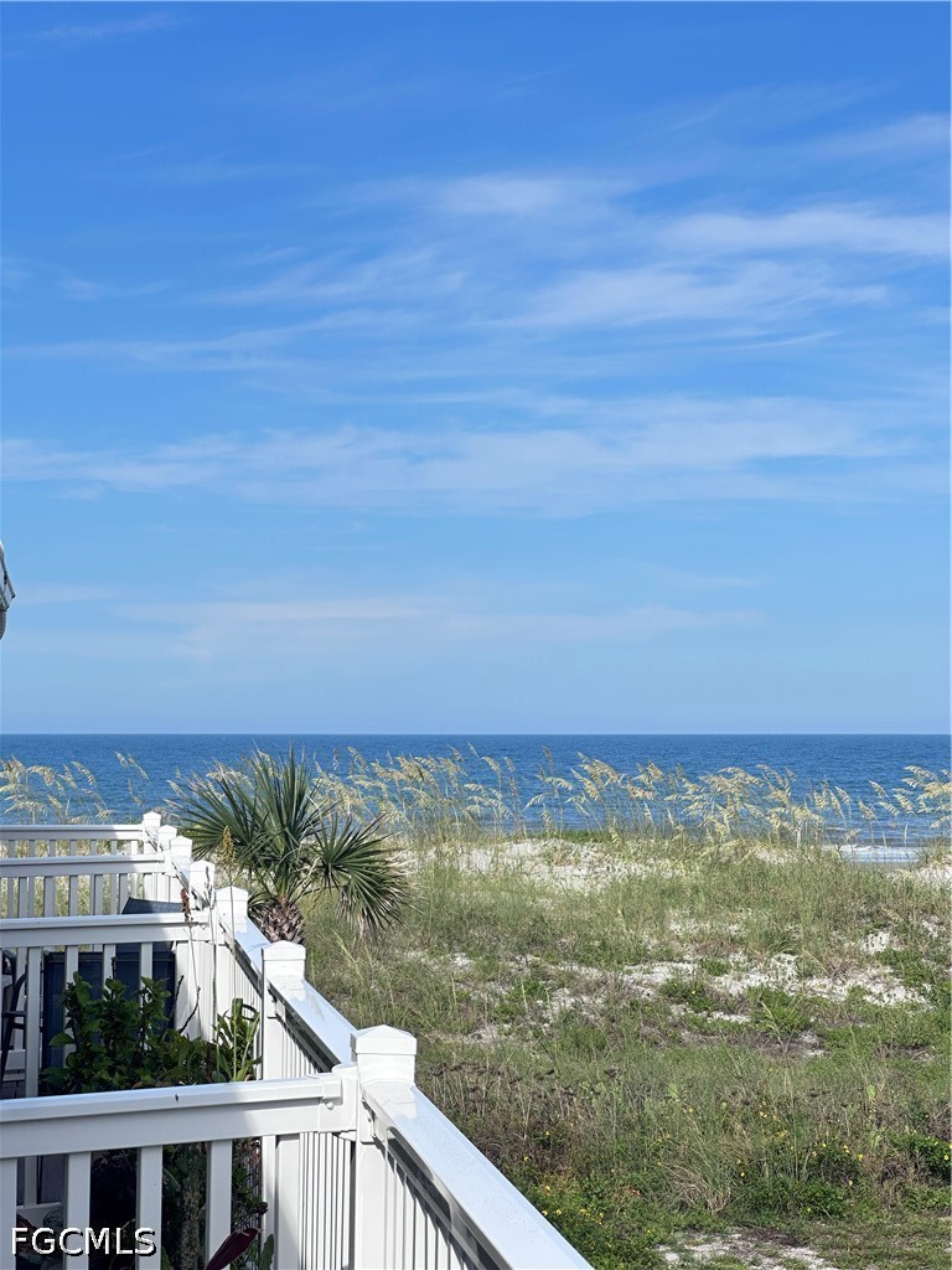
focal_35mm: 77
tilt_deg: +2.4
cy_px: 635
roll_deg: -0.3
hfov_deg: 19.1
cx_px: 476
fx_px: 2824
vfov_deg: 25.3
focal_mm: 9
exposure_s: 1/364
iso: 32
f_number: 2.8
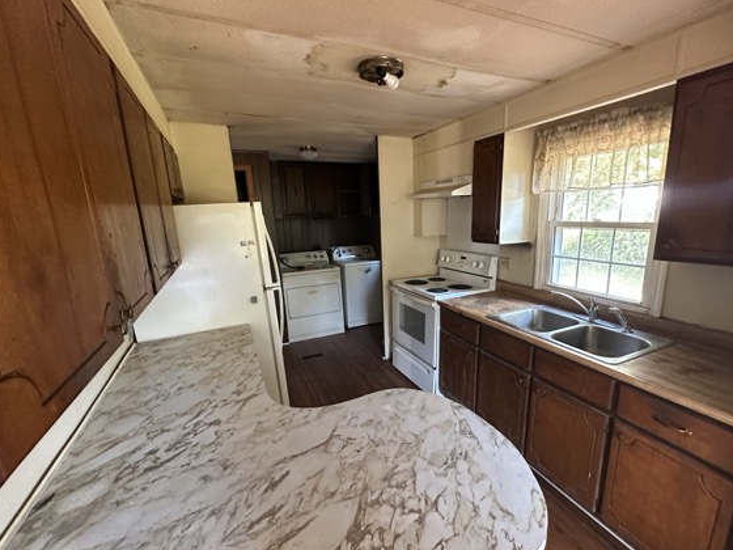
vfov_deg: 78.0
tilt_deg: -12.7
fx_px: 339
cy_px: 291
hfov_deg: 94.4
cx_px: 389
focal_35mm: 16
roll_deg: +1.2
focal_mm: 2.22
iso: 640
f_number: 2.2
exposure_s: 1/60
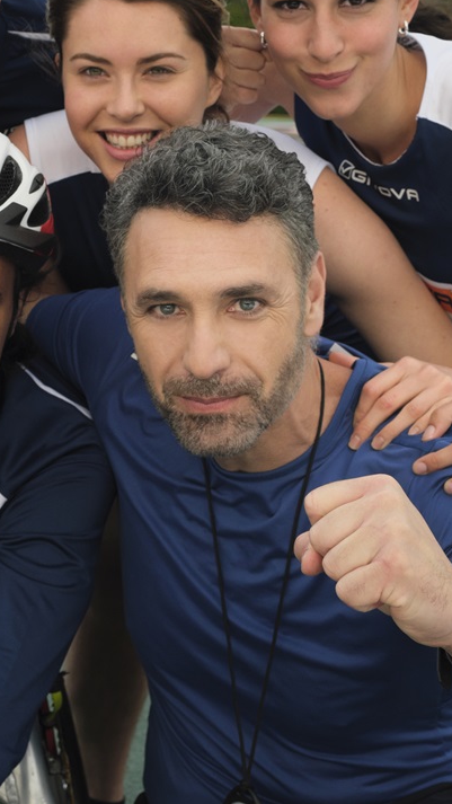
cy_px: 242
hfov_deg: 14.0
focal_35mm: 86
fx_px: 1833
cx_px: 128
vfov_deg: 24.6
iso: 800
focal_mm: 25.7
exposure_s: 1/200
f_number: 5.6
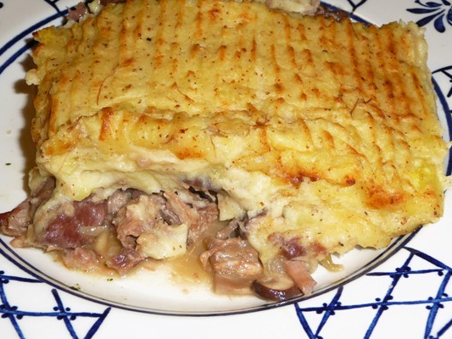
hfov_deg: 35.5
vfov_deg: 27.0
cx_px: 219
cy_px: 178
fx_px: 705
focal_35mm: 54
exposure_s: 1/30
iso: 100
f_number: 4.1
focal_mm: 7.6
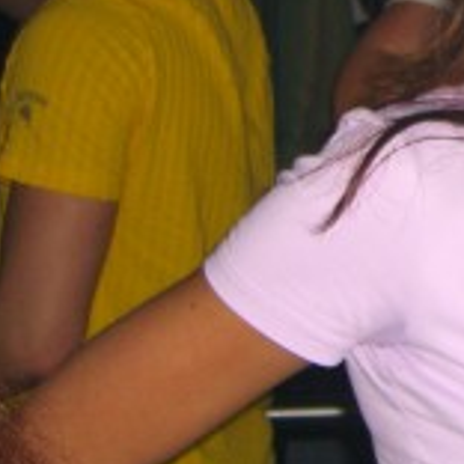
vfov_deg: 13.4
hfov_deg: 12.4
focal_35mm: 129
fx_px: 1956
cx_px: 821
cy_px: 9
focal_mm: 7.9
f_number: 2.8
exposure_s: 1/60
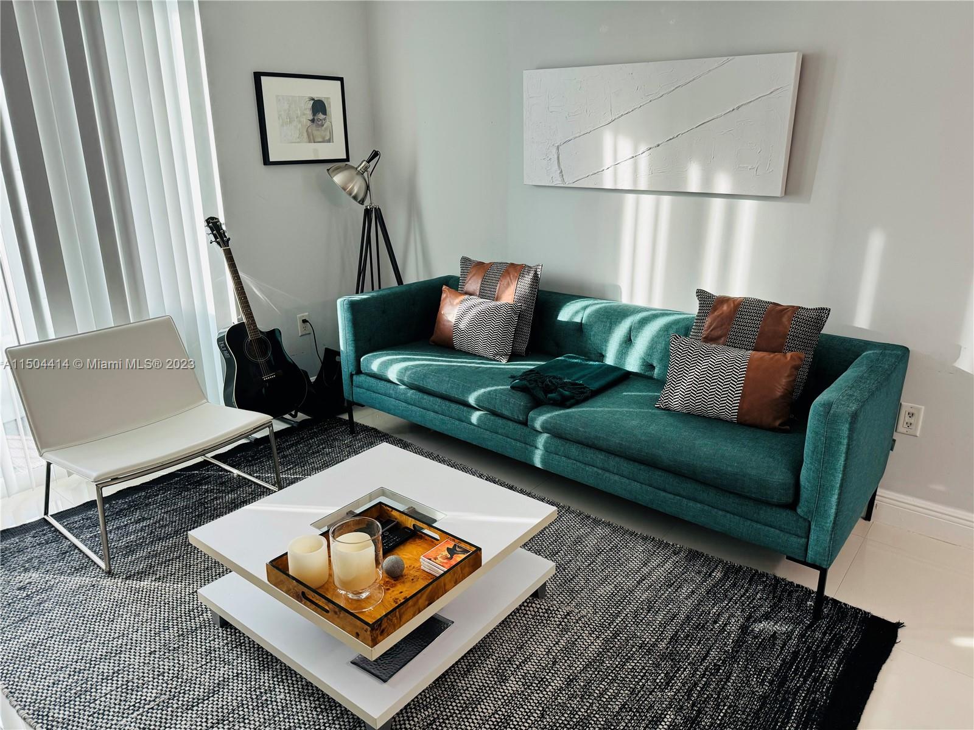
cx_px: 487
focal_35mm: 24
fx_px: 675
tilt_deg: -19.4
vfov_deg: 56.8
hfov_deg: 71.6
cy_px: 365
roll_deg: +0.6
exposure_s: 1/60
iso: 100
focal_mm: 6.86
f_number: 1.78
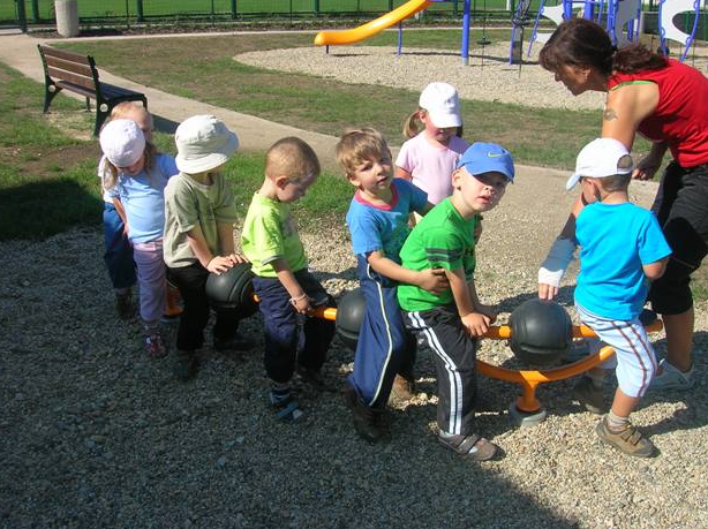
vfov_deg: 38.6
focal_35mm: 37
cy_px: 243
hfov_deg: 50.2
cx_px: 352
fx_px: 756
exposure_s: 1/382
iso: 50
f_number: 4.9
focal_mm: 5.7
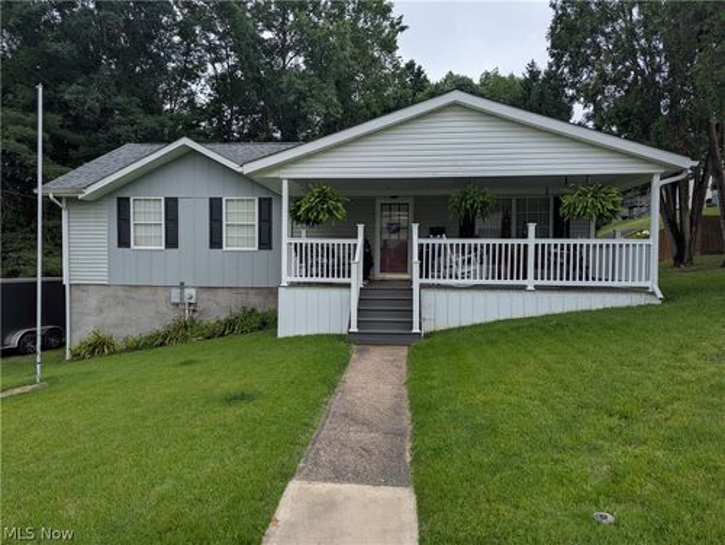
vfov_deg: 56.9
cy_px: 272
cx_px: 362
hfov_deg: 71.5
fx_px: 503
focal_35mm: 24
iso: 33
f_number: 1.85
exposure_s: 1/1029
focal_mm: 6.81
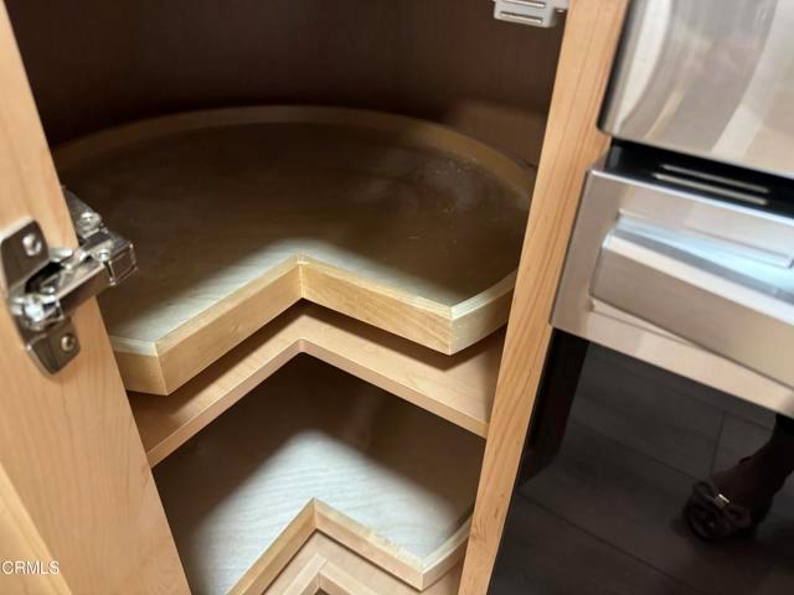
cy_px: 298
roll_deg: -3.3
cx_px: 397
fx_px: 550
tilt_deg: -35.2
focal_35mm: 24
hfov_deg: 71.6
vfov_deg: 56.8
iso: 800
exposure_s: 1/60
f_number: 1.78
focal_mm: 6.76
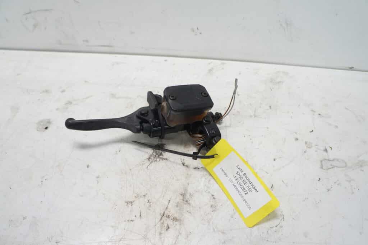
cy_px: 122
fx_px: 276
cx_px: 184
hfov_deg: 67.4
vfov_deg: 47.9
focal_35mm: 27
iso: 160
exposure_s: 1/60
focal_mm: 18
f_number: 3.5
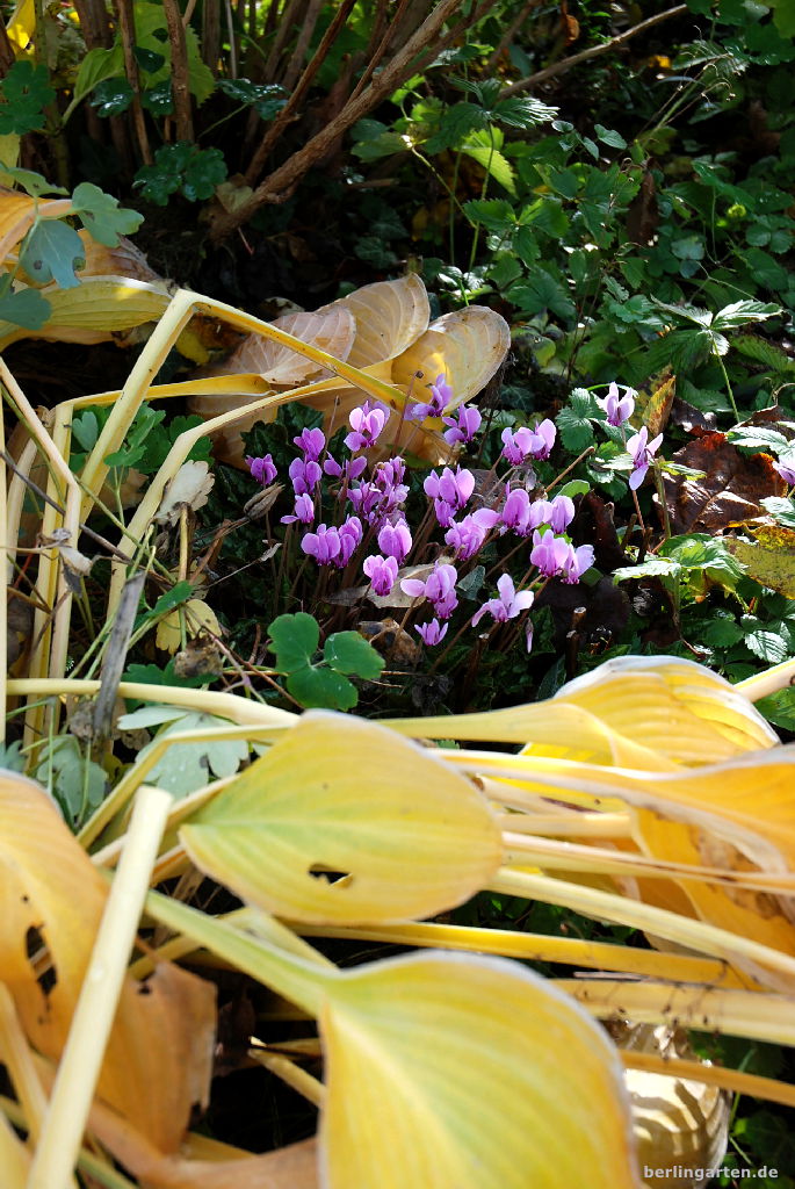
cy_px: 594
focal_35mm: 51
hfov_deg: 26.5
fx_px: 1685
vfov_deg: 38.8
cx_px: 398
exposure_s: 1/125
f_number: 5.6
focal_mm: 34
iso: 200
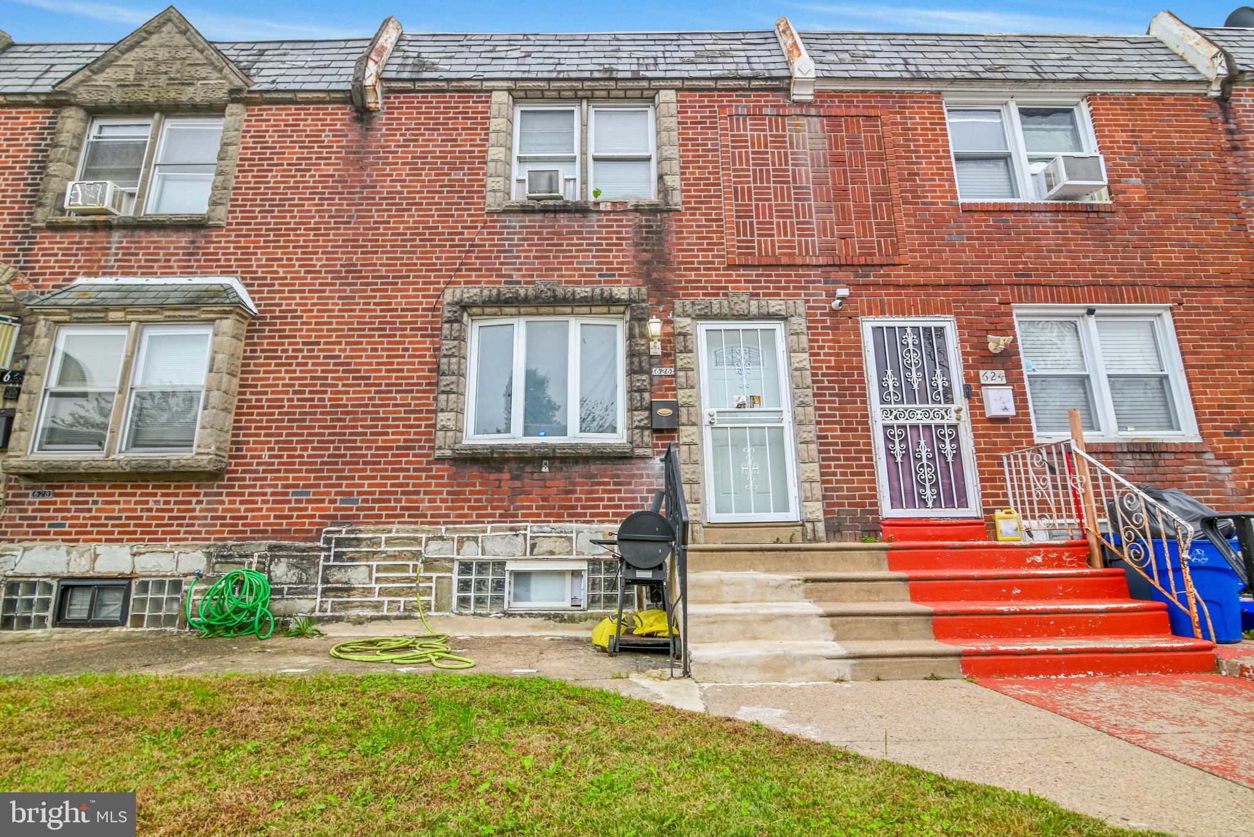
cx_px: 627
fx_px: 627
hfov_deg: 90.0
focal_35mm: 18
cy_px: 418
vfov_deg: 67.4
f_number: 20
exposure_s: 1/8
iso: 200
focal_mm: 18
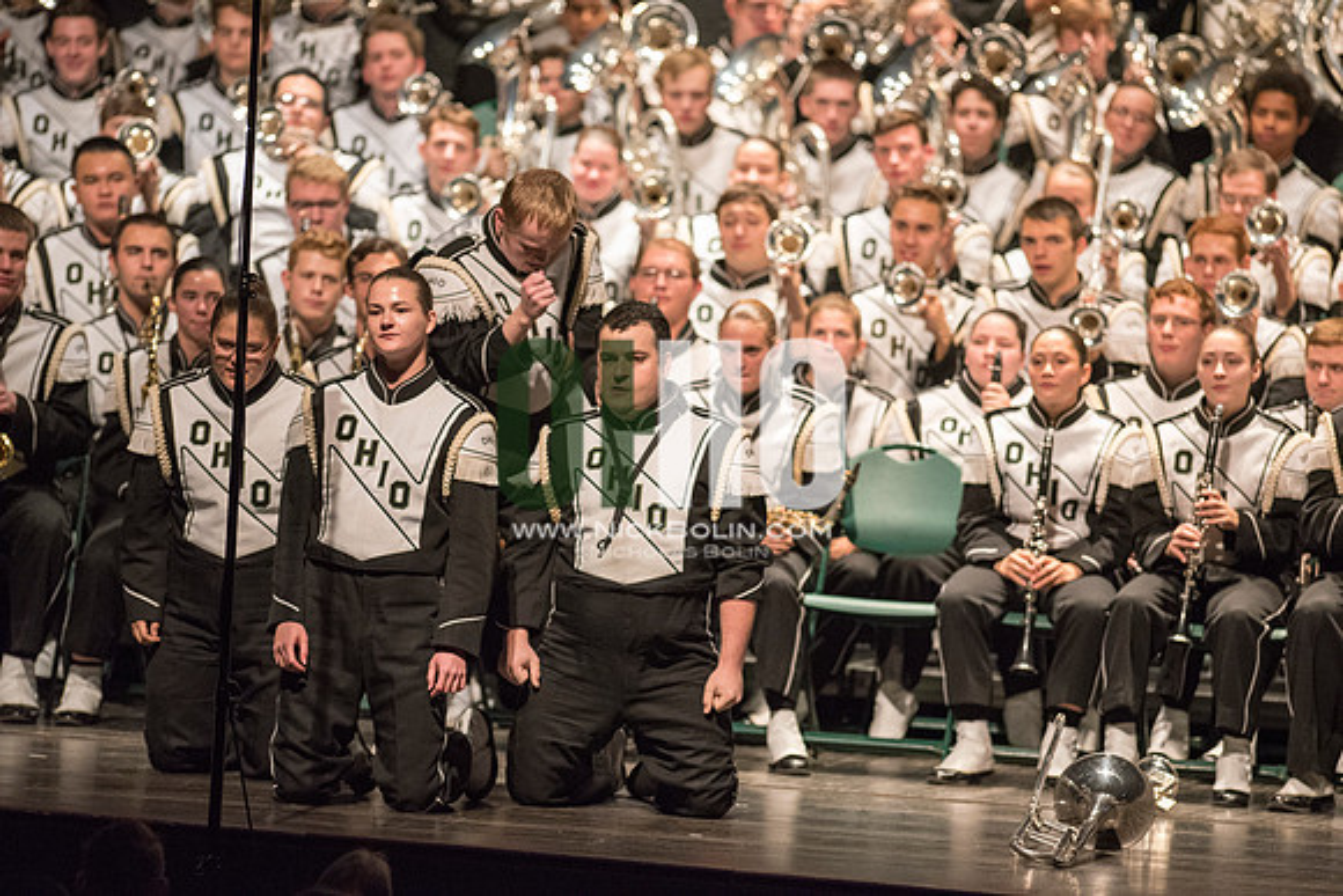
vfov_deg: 4.6
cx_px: 672
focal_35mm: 300
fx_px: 11194
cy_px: 448
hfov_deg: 6.9
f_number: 2.8
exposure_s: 1/500
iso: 4000
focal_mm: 300
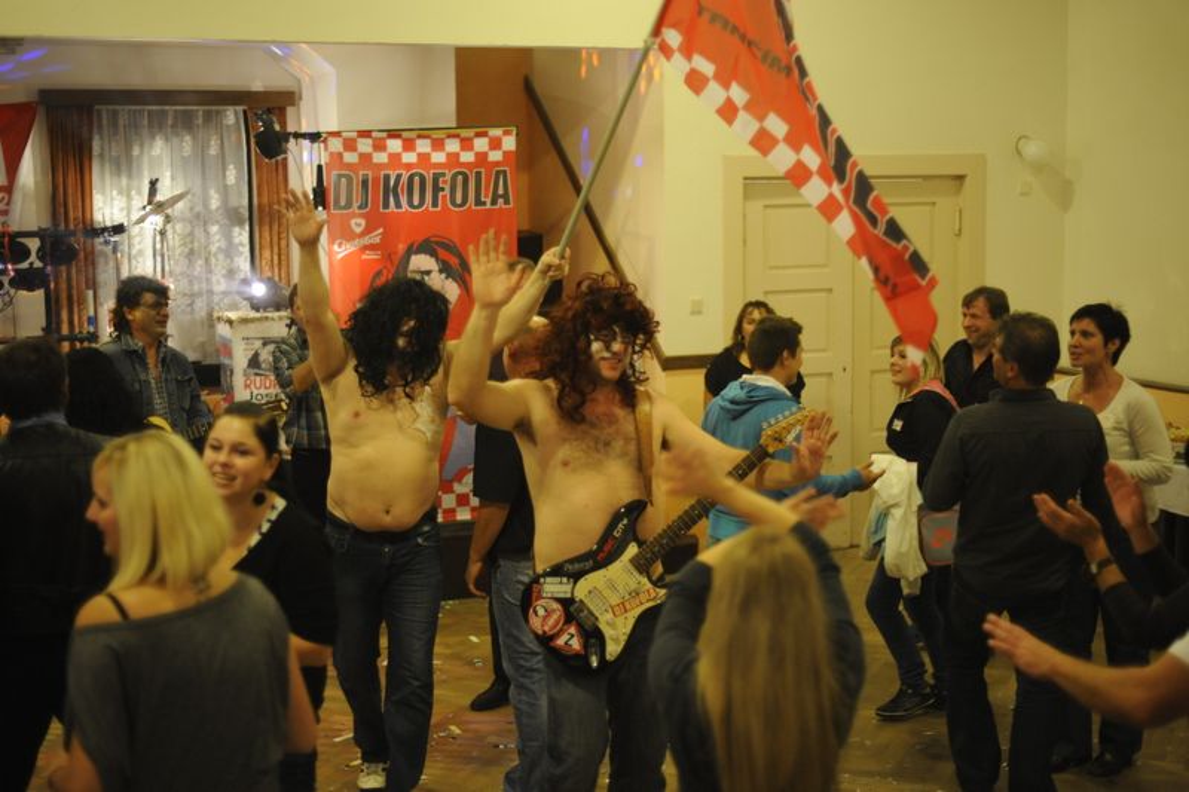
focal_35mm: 50
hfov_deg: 39.6
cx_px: 594
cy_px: 396
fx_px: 1651
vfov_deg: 27.0
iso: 2500
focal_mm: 50
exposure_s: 1/100
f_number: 1.8
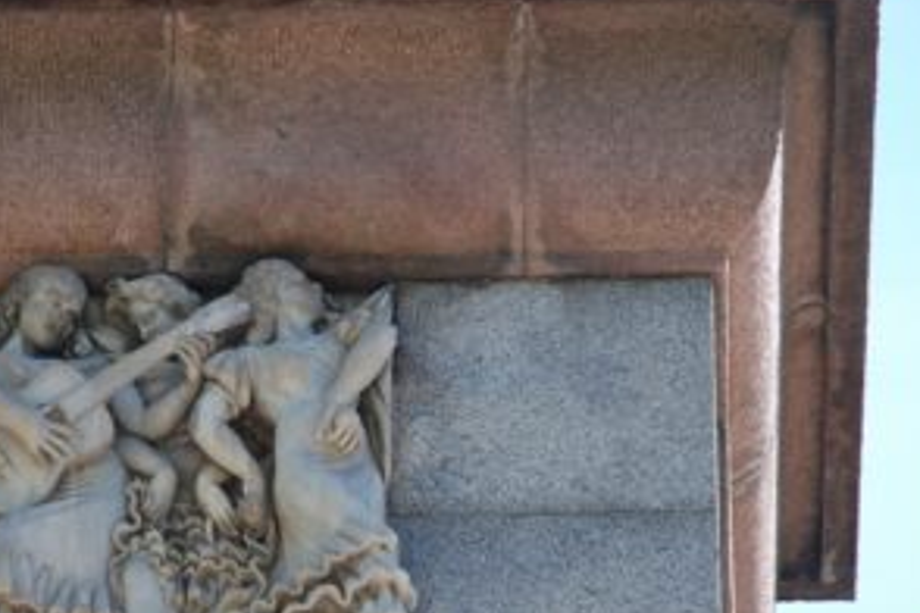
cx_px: 191
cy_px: 377
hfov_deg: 11.4
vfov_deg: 7.7
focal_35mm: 179
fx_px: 4574
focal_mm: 70
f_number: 4.5
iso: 200
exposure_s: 1/320
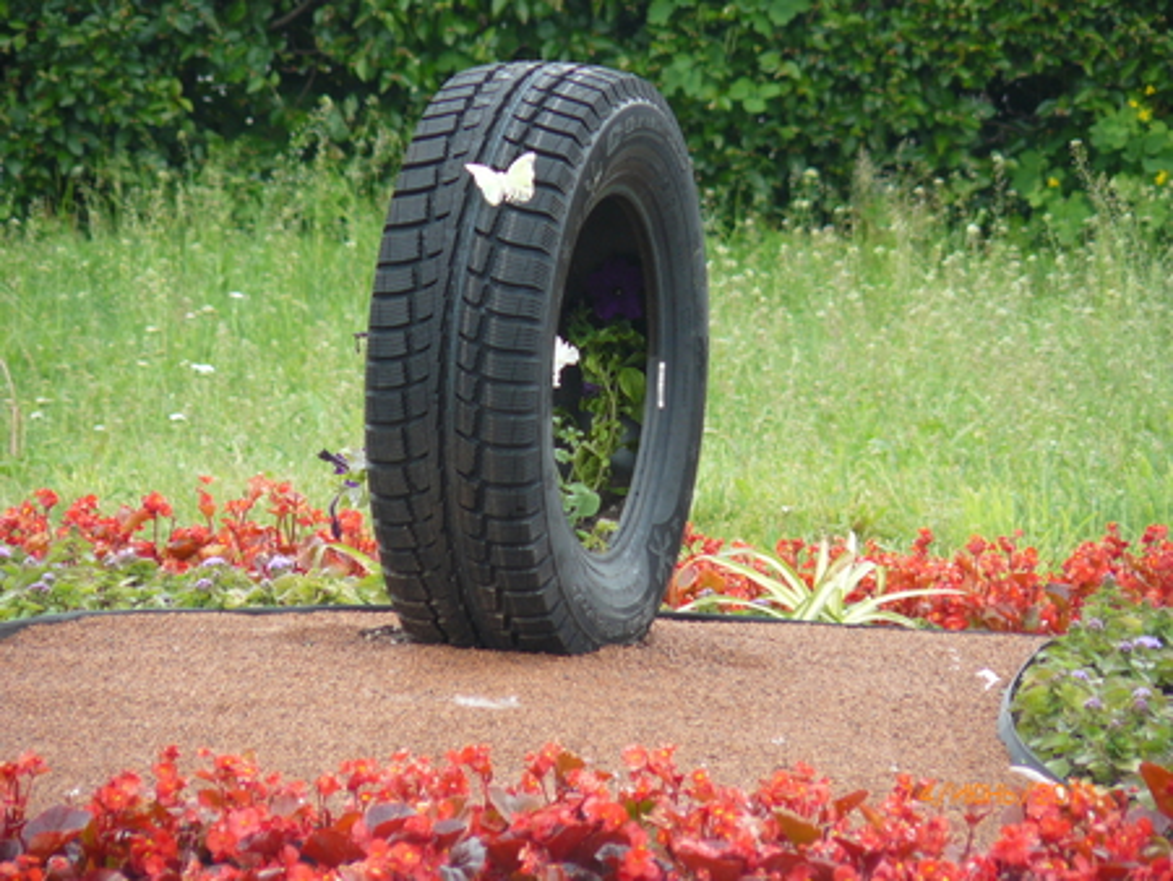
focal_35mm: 386
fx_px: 13087
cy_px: 440
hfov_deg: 5.1
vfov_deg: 3.9
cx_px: 586
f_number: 3.6
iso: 100
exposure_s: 1/125
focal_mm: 64.3
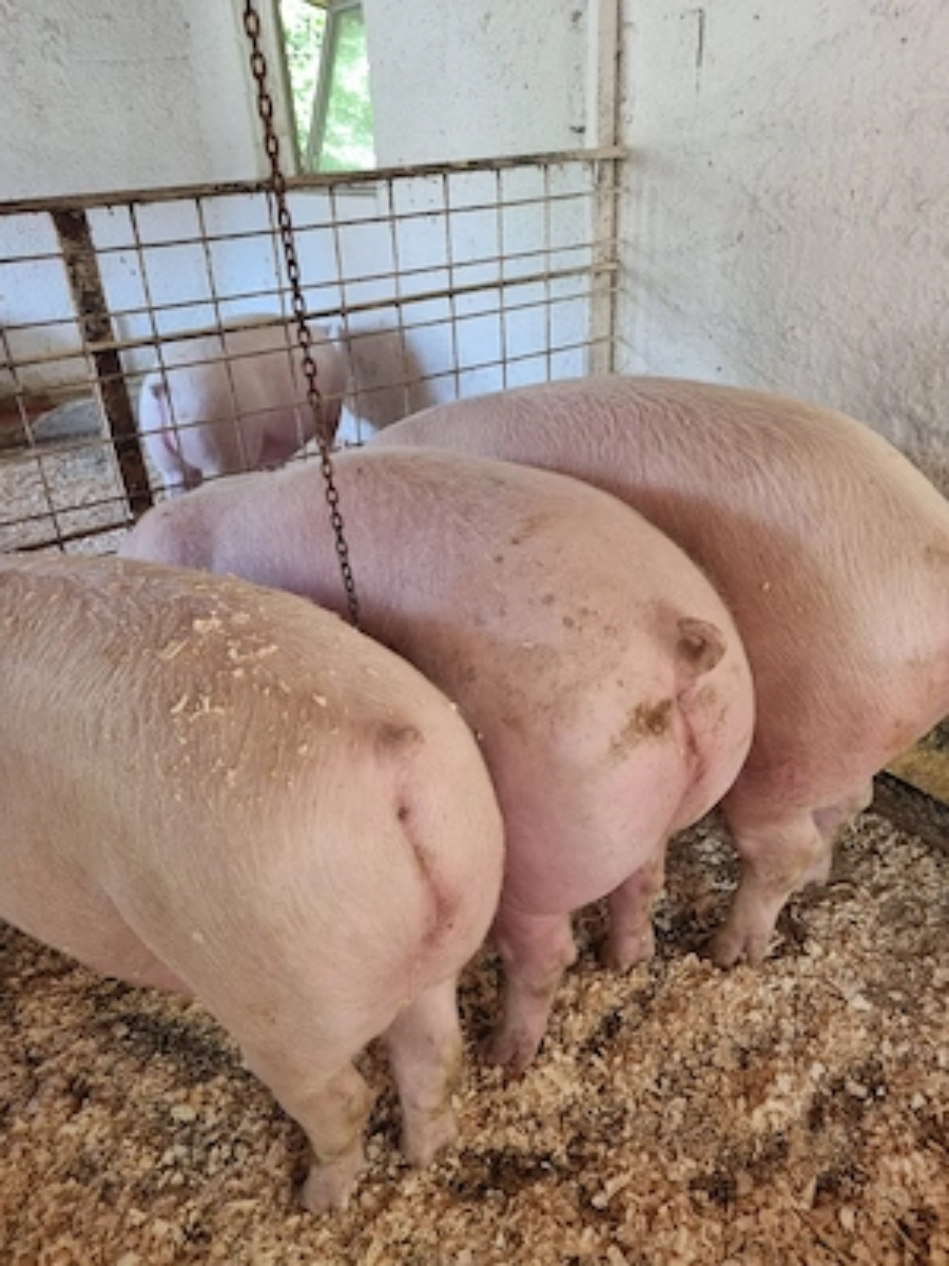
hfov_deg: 53.1
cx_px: 474
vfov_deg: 67.3
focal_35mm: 26
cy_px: 633
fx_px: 950
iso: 160
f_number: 1.8
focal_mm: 5.4
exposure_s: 1/50
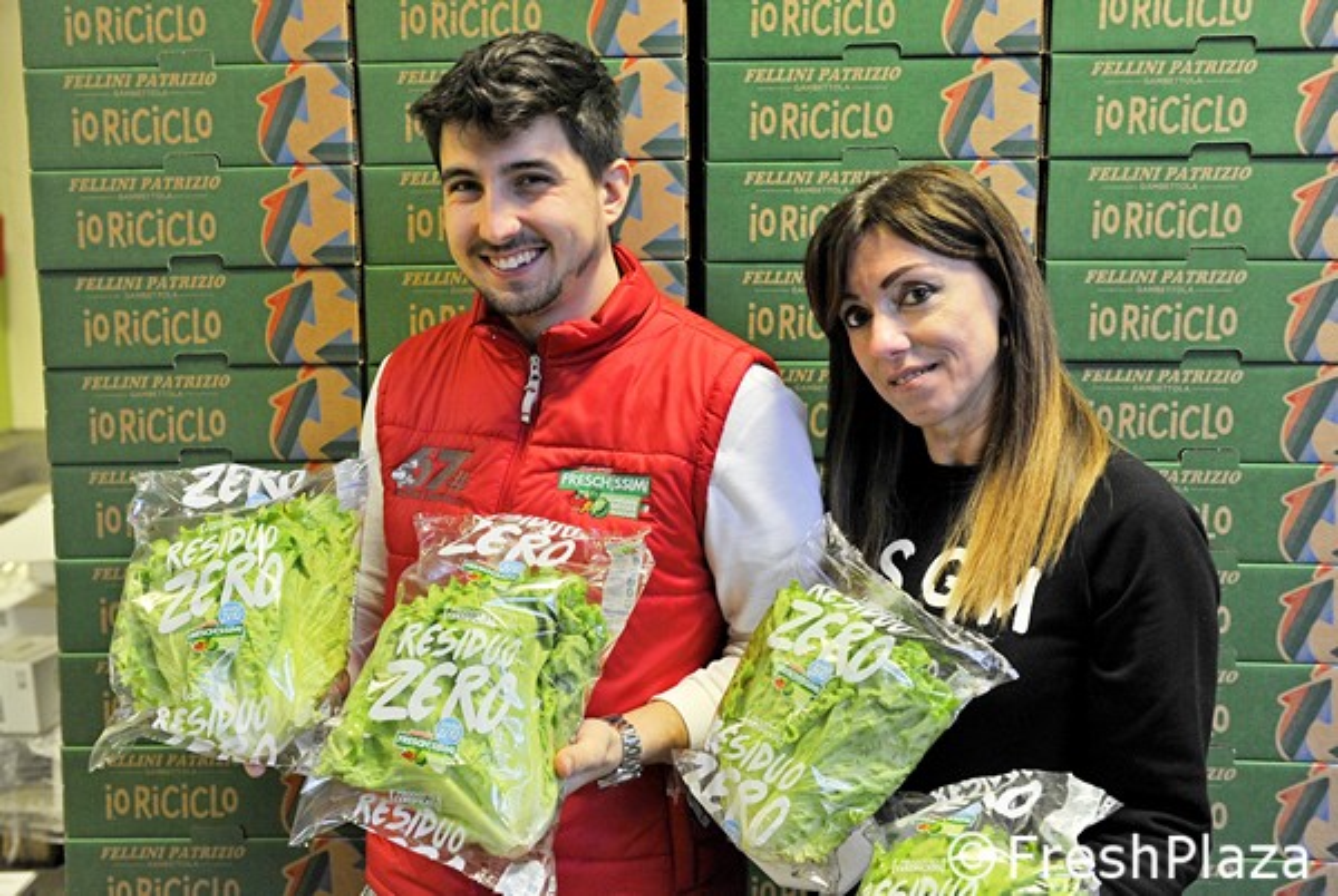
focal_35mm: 38
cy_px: 448
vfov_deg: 35.2
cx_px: 669
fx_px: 1414
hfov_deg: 50.6
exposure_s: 1/200
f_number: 4.5
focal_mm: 38
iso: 1800
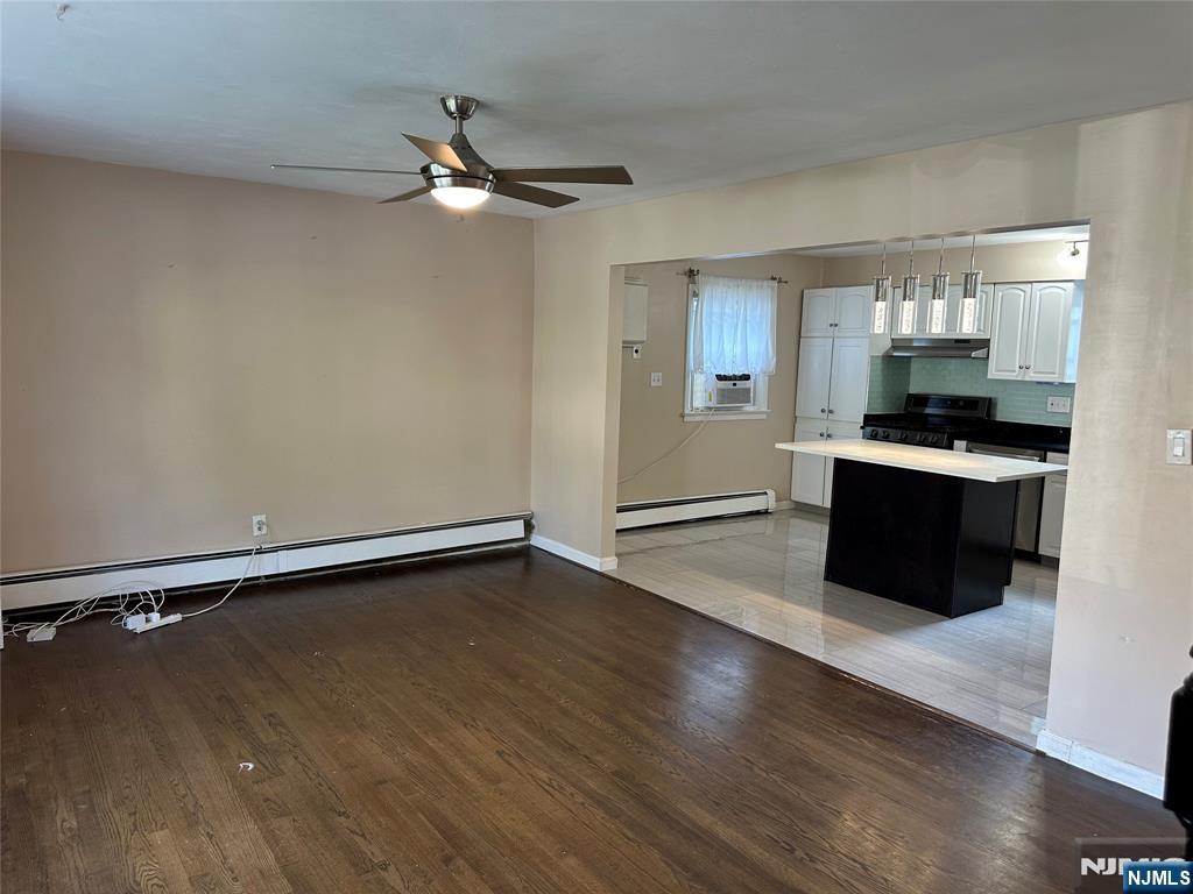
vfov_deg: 56.8
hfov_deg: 71.6
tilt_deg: -6.3
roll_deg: -2.2
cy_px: 447
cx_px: 596
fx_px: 827
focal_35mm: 24
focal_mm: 6.86
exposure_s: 1/60
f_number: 1.78
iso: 125
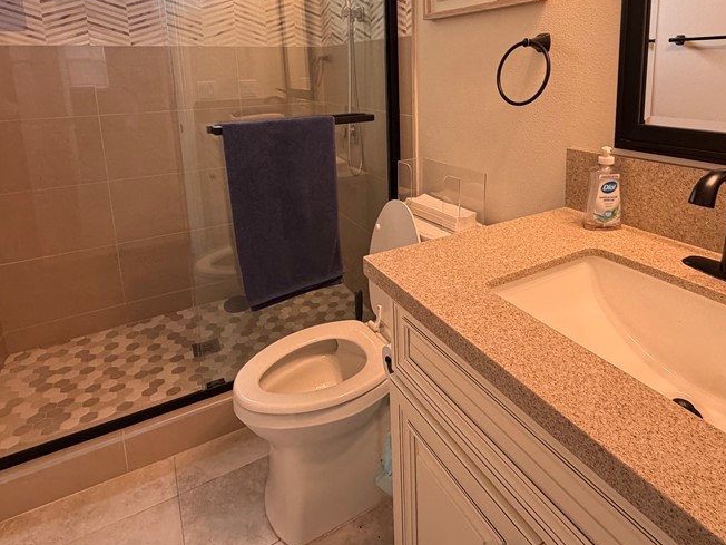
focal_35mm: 22
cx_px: 410
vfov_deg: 58.5
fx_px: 461
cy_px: 148
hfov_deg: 76.0
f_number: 2.2
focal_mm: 2.22
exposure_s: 1/60
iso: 400
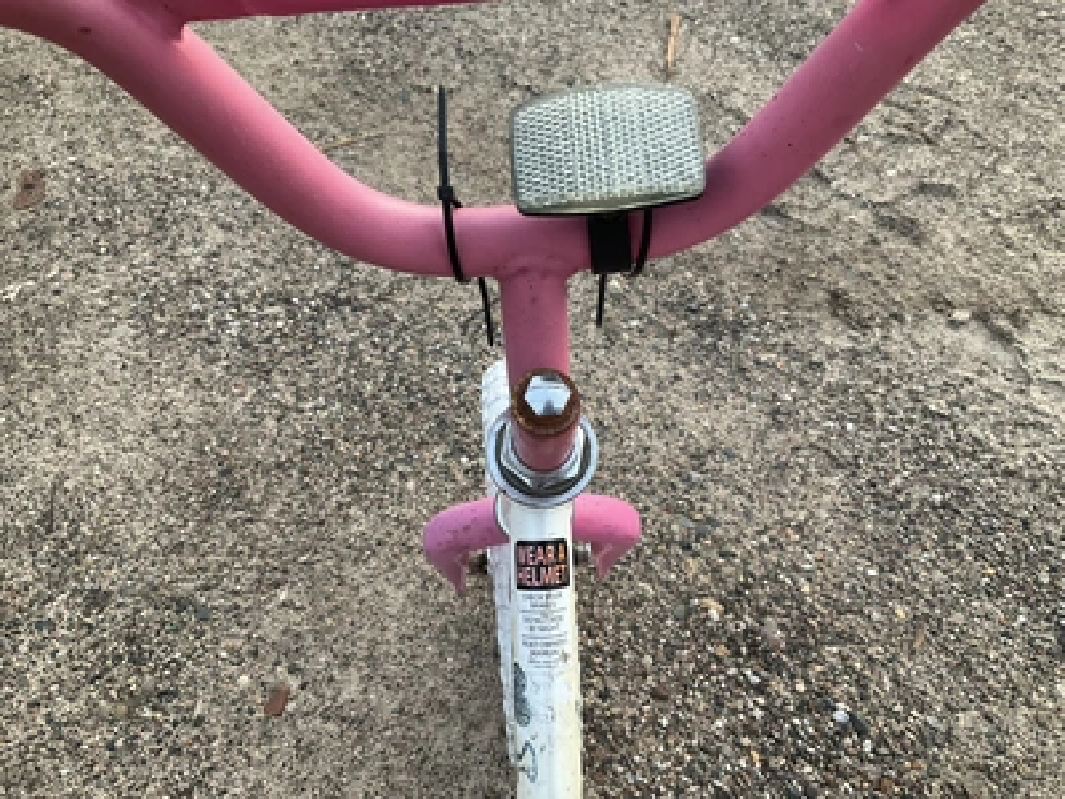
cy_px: 400
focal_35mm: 29
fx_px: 892
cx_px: 532
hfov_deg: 61.7
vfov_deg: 48.2
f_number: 1.8
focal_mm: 3
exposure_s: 1/85
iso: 64
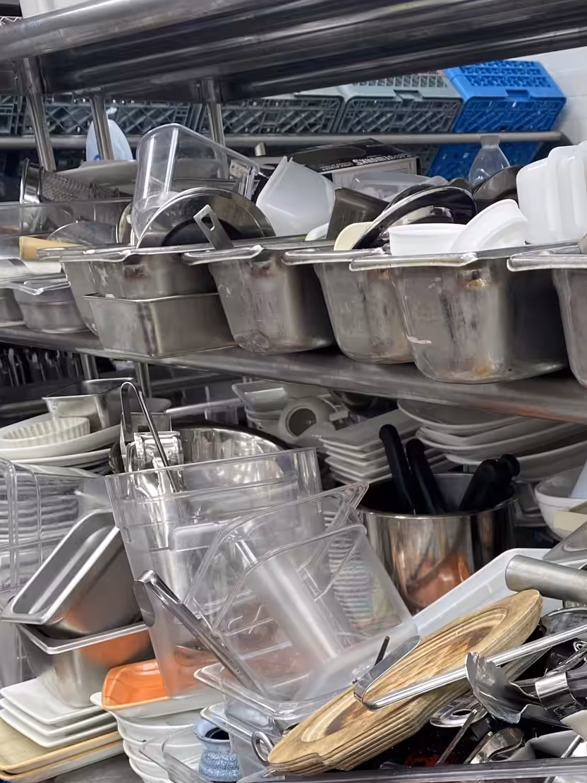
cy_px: 707
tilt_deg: -24.2
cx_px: 526
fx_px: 1085
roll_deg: +3.4
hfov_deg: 29.1
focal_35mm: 48
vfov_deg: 37.1
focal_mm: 4.25
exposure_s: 1/120
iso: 100
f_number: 1.8
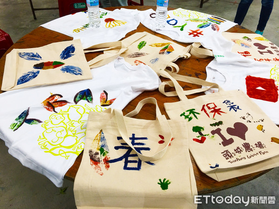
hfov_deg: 61.7
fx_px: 234
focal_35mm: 29
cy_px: 104
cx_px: 140
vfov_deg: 48.2
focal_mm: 4.15
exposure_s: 1/15
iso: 40
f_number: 2.2
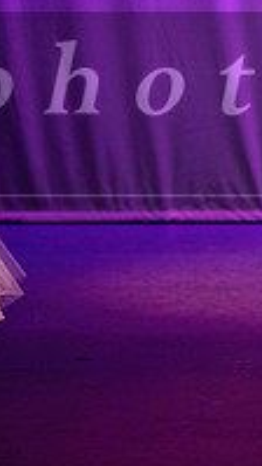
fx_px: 6543
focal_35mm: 530
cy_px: 72
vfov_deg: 4.1
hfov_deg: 2.3
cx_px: 370
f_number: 2.8
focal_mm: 155
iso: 1250
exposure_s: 1/640
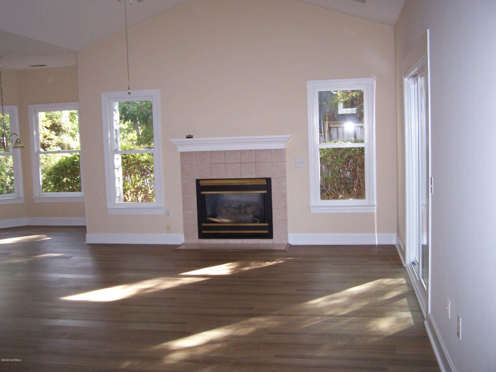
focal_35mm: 38
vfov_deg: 37.7
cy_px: 186
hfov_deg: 49.0
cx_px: 248
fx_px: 544
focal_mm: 6.3
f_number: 2.8
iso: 140
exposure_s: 1/60
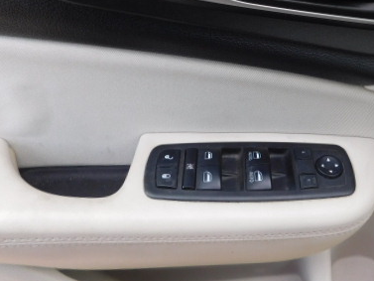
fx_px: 422
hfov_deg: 46.6
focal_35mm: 39
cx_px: 268
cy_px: 50
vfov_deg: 35.5
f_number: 3
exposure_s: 1/80
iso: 125
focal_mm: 4
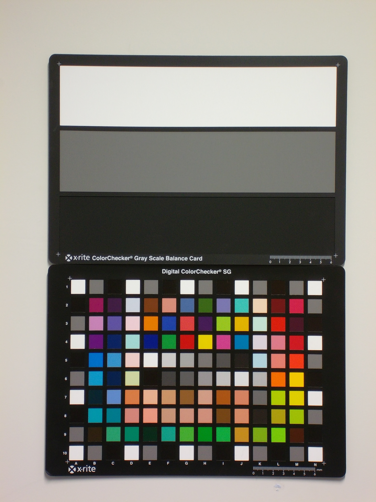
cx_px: 188
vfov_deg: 23.3
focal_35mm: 84
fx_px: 1217
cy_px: 251
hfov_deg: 17.6
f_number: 5.9
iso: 80
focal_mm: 12.3
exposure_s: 1/2
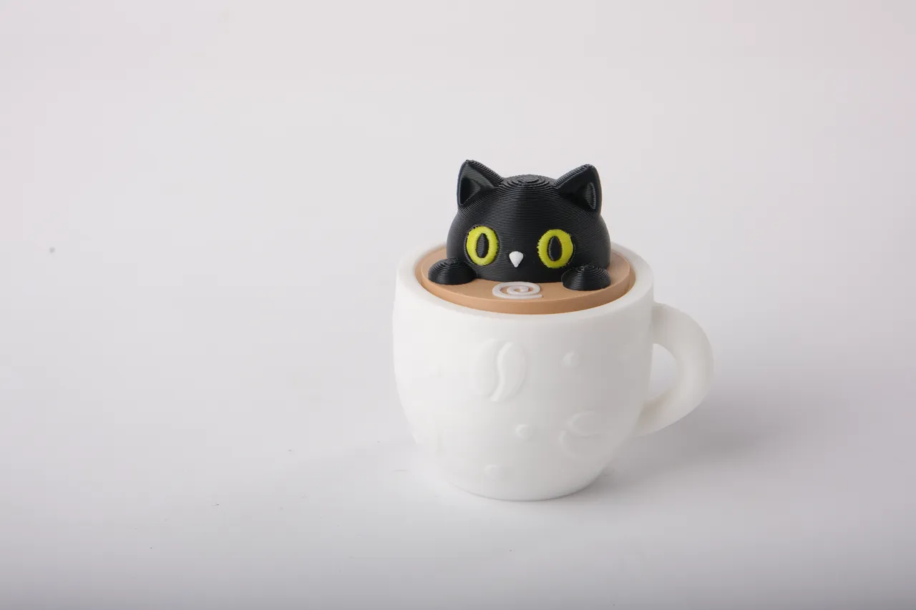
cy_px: 305
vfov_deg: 16.5
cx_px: 458
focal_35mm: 83
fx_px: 2111
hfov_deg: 24.5
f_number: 11
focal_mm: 55
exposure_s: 1/180
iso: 160
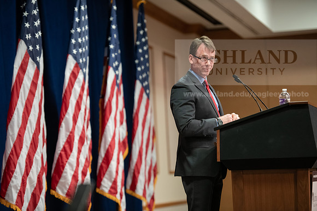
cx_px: 158
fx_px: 1189
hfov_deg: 15.2
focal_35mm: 135
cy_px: 106
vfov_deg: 10.2
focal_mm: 135
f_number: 2.8
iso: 2000
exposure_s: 1/200
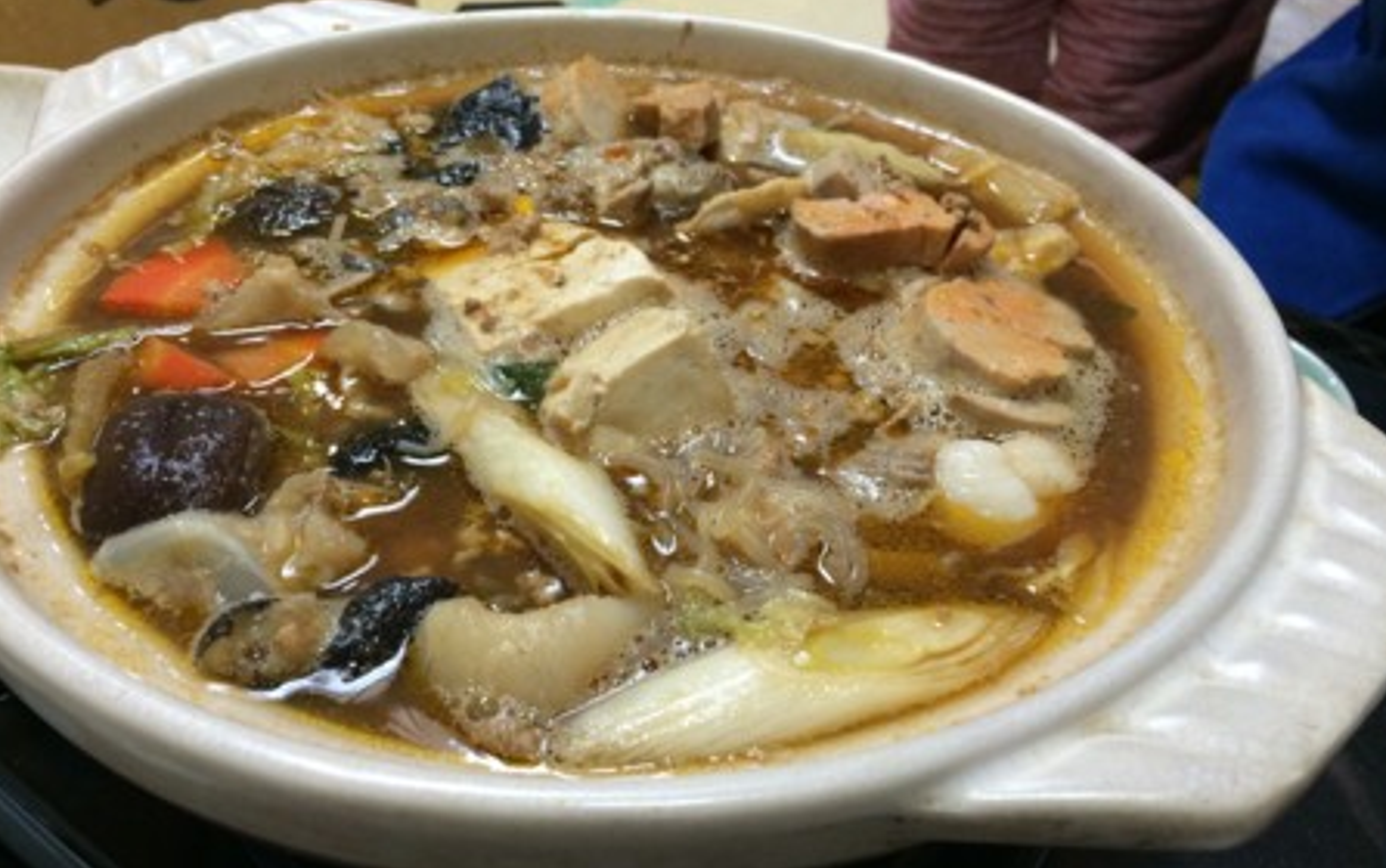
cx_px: 691
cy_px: 406
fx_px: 1209
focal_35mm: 32
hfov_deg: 59.6
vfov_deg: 39.5
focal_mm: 4.12
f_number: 2.2
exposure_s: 1/33
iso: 160
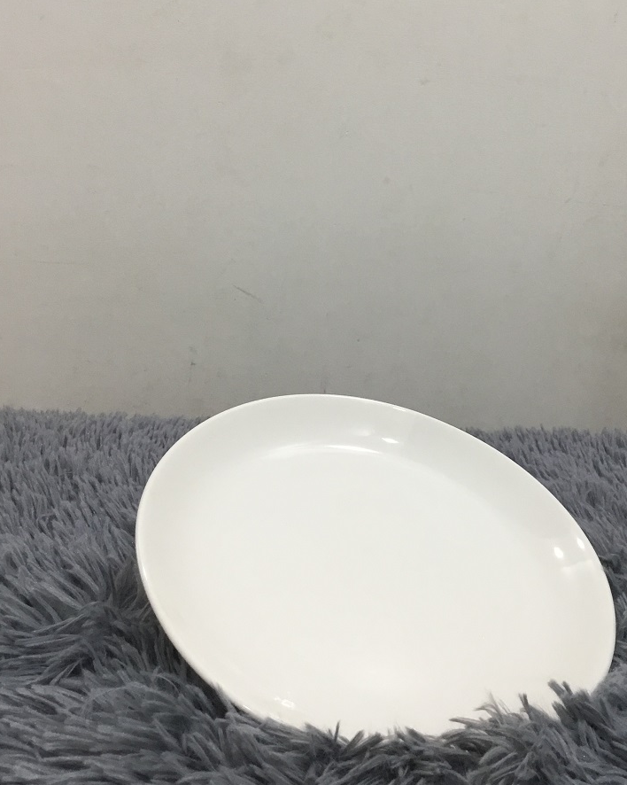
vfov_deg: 44.8
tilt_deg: -13.7
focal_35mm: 41
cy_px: 371
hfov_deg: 36.4
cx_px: 360
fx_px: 952
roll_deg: -1.0
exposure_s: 1/33
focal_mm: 3.3
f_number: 2.4
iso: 40
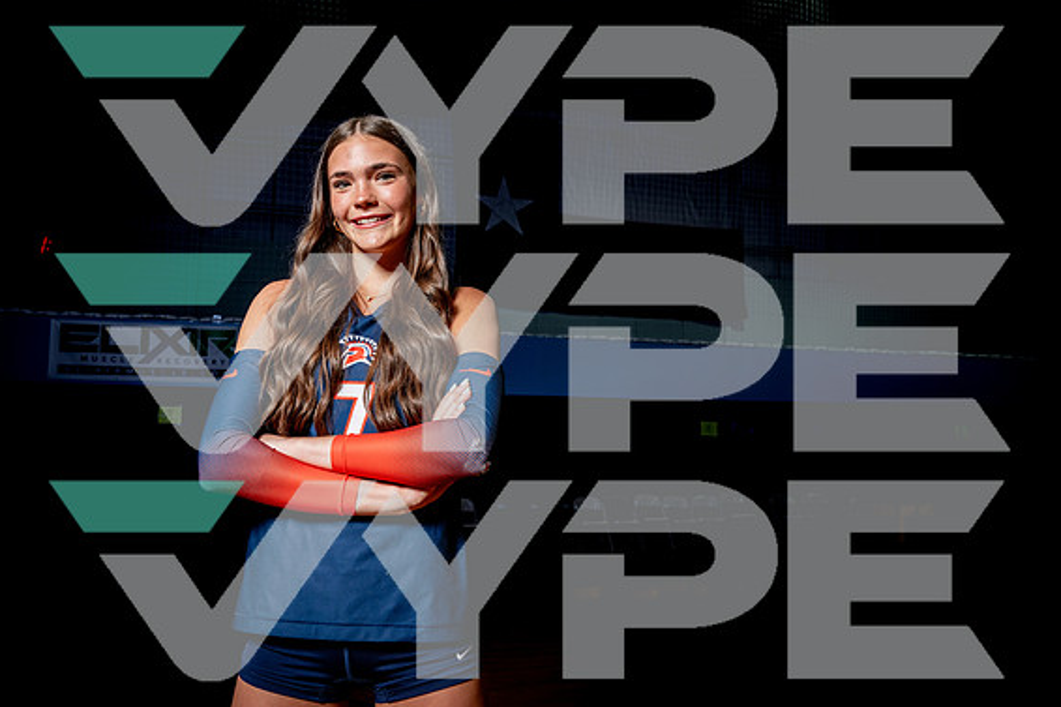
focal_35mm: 28
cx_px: 532
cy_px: 354
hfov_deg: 65.5
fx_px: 825
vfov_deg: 46.4
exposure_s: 1/200
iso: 250
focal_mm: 26
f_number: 5.6
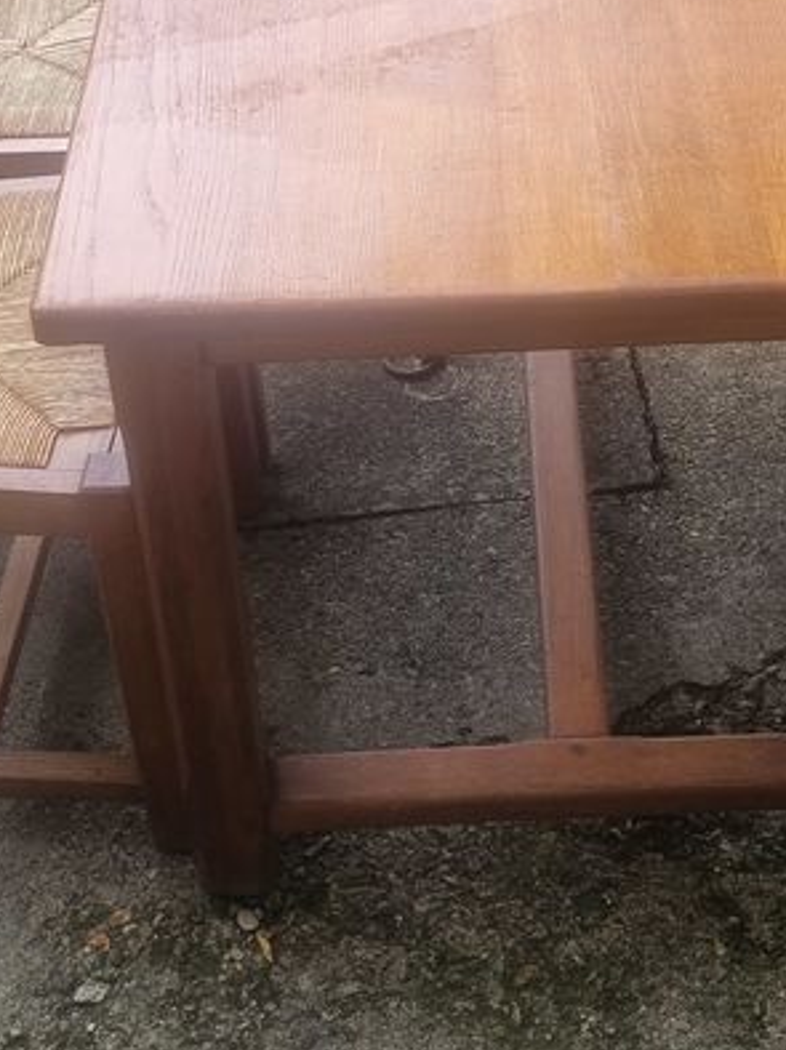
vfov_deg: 28.3
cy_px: 104
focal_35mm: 66
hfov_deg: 22.1
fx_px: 2000
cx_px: 546
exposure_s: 1/100
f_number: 1.8
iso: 64
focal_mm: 5.4
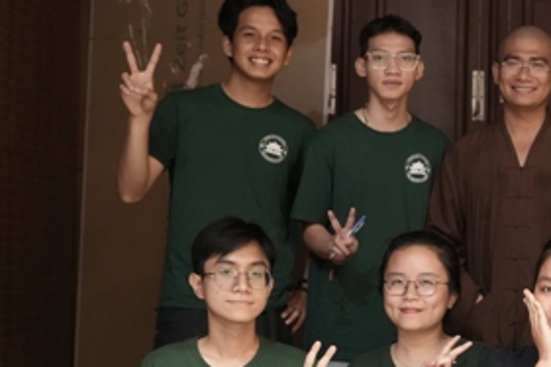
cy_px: 254
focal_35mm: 81
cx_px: 492
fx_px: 1239
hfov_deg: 24.4
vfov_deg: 16.8
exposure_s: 1/100
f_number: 2.8
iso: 6400
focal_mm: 35
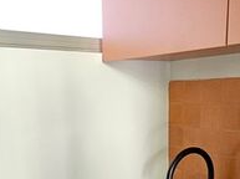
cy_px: 173
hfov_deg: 42.1
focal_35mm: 45
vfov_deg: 30.2
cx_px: 127
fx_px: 311
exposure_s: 1/24
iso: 640
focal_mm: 2.2
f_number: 2.2
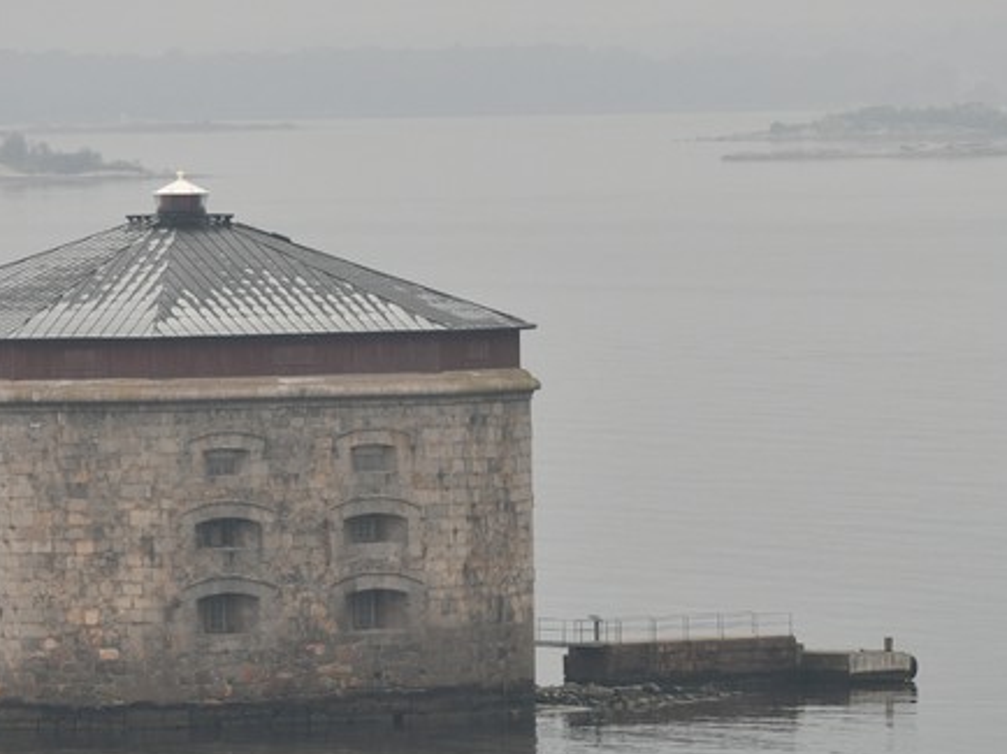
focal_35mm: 491
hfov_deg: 4.0
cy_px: 572
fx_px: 14276
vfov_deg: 3.0
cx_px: 436
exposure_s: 1/200
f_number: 3.5
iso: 100
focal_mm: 185
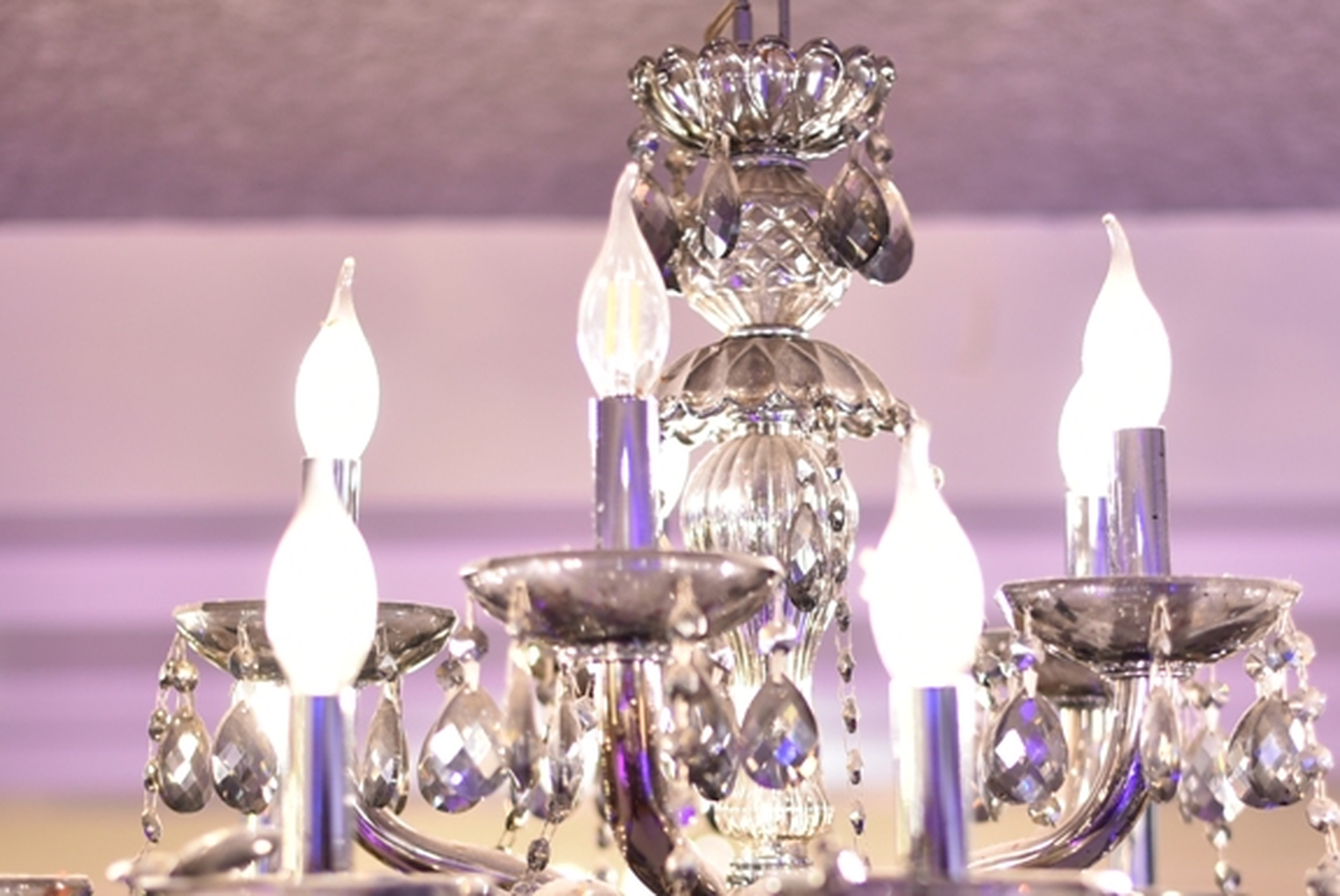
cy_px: 839
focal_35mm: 94
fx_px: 3501
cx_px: 822
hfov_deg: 21.6
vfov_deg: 14.4
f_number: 1.8
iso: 200
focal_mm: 50
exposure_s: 1/50
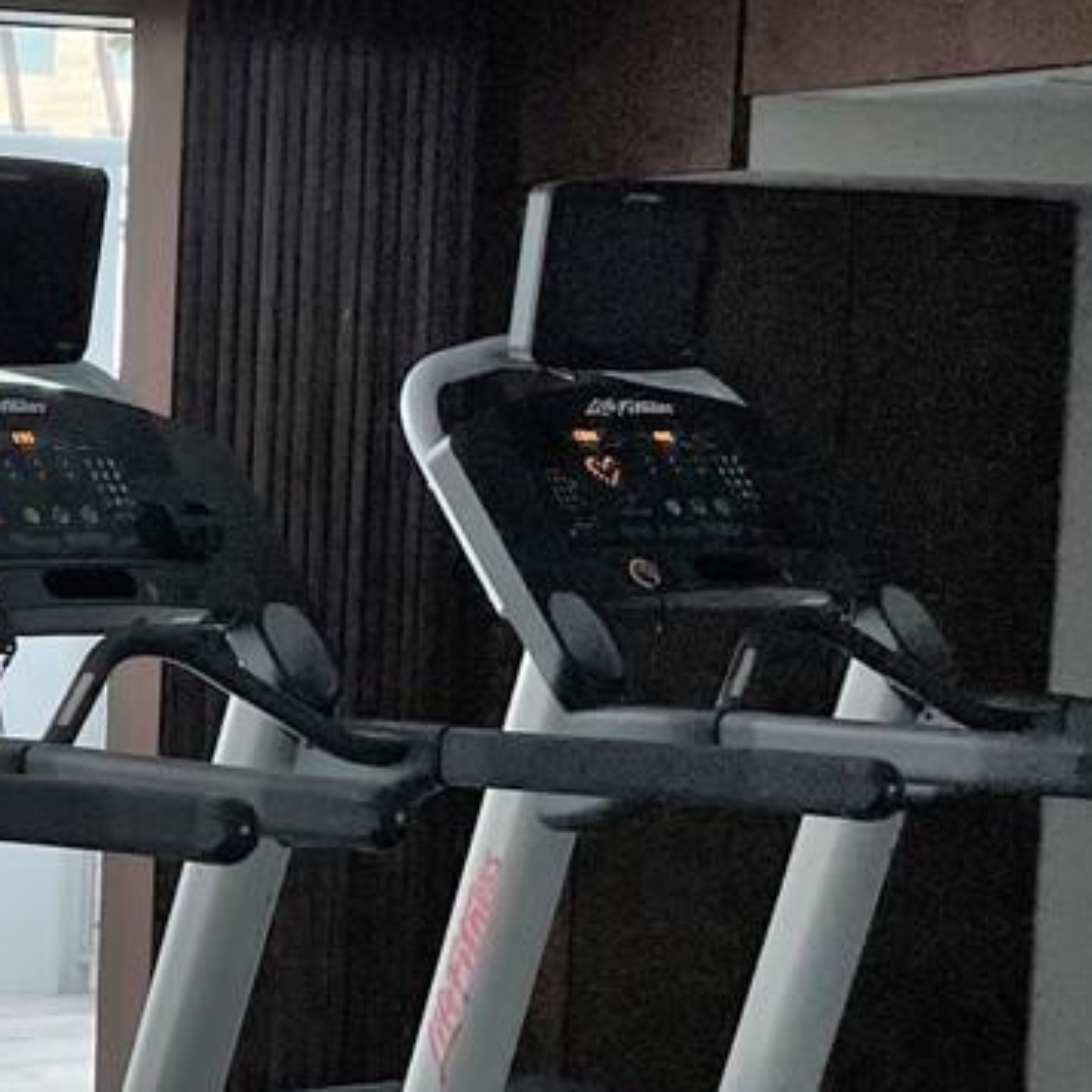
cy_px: 896
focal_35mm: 103
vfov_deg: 16.7
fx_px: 3676
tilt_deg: -6.1
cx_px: -1068
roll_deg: +0.3
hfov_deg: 14.2
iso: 32
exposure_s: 1/662
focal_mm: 4.2
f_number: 1.6
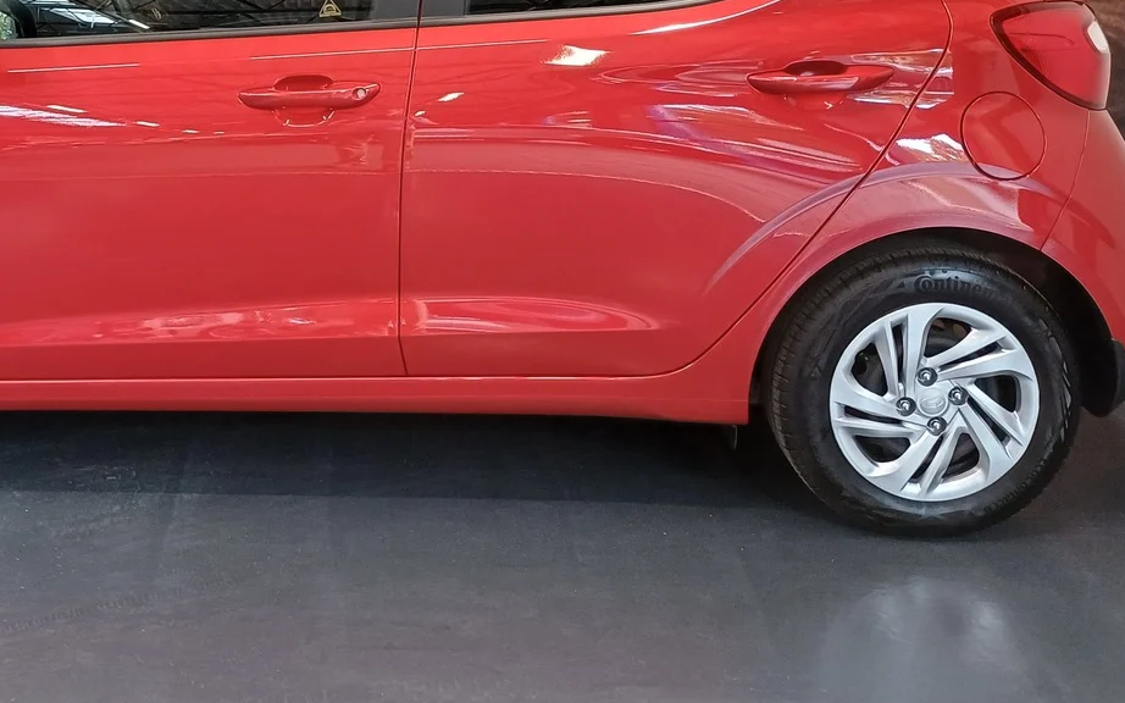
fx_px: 1410
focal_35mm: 46
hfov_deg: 42.7
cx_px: 342
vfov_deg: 26.4
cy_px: -6
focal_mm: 4.65
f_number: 1.8
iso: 200
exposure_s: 1/50
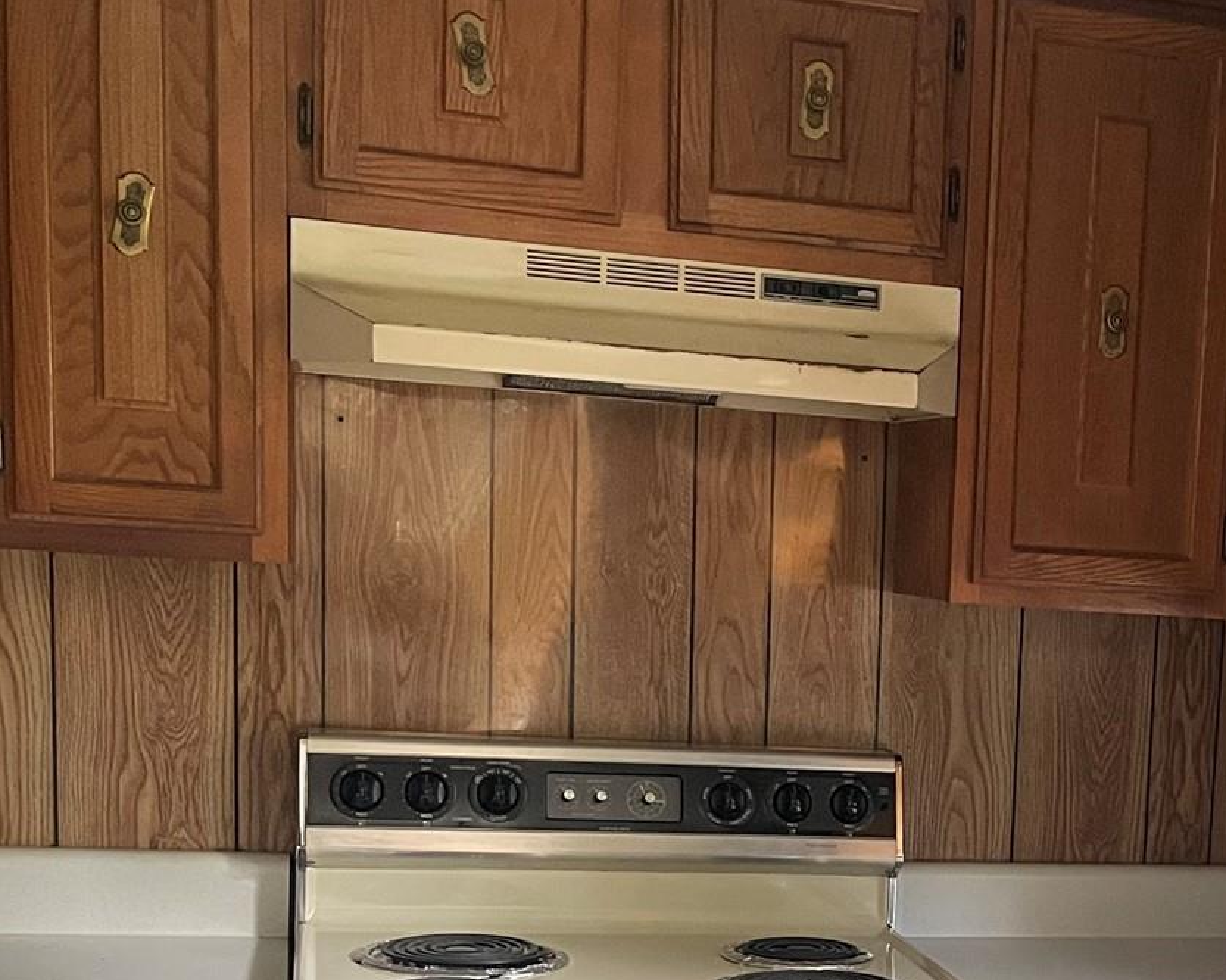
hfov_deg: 29.7
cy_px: 917
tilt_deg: -8.1
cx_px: 1176
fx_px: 2177
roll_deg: -2.4
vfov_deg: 24.5
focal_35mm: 60
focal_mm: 5.1
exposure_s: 1/60
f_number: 1.6
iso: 400
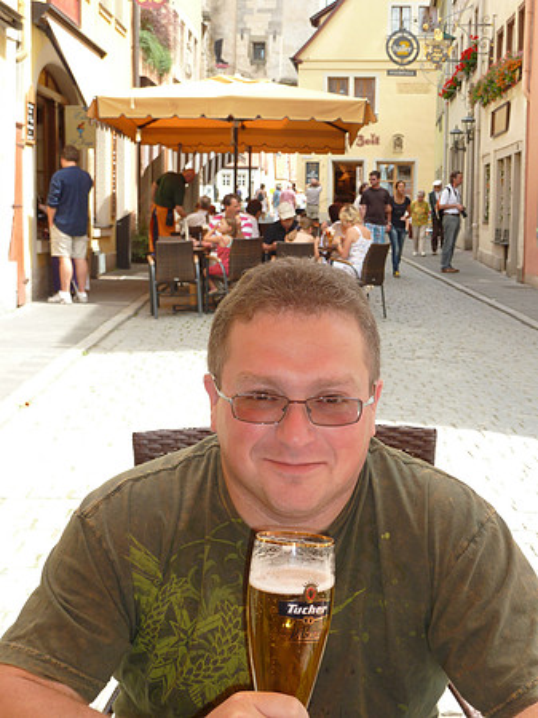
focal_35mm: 59
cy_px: 359
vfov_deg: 32.7
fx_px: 1224
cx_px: 269
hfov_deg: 24.8
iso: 100
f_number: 3.9
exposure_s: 1/125
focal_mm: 9.7
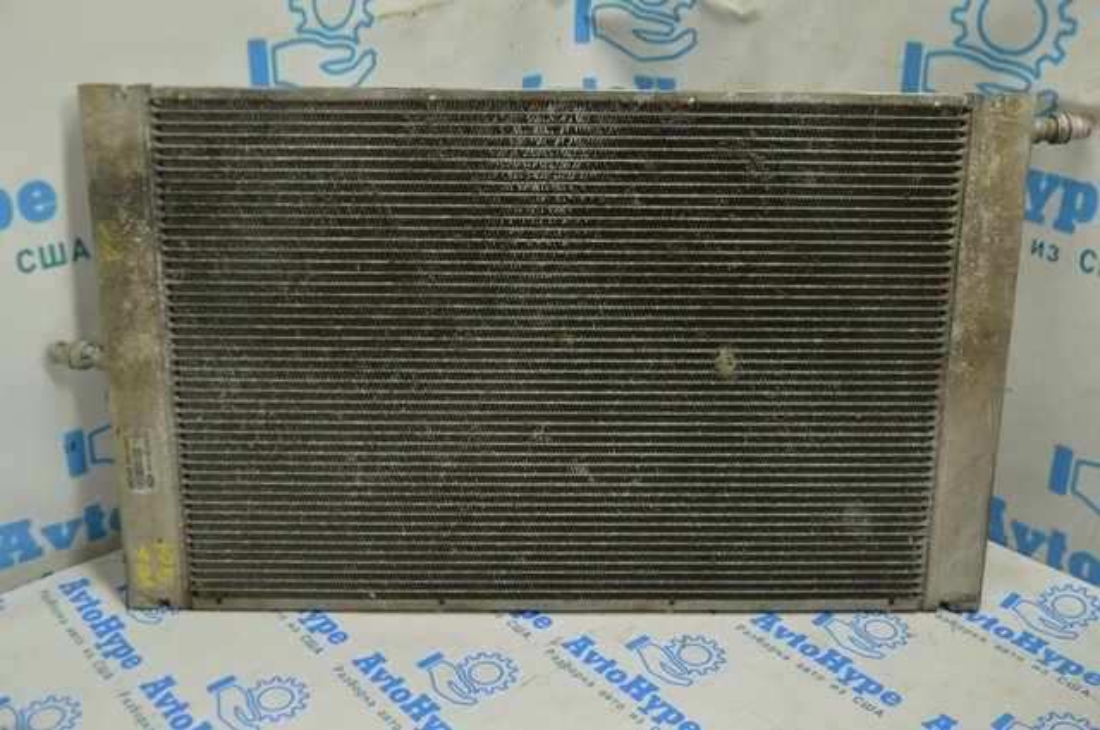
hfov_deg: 49.6
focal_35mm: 39
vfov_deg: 34.1
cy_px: 365
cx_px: 550
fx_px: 1190
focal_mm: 26
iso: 400
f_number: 5.6
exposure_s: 1/20
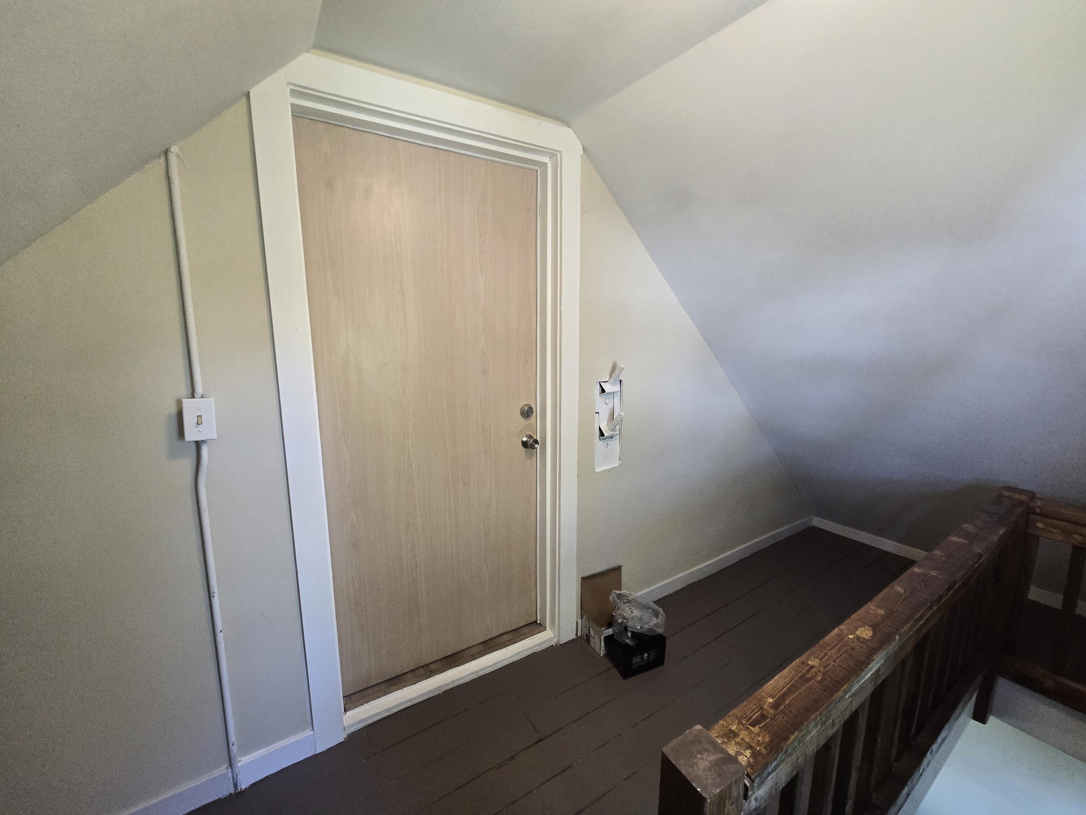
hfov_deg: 106.2
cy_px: 408
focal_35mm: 13
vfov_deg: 89.9
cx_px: 543
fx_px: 408
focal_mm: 2.2
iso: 320
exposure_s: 1/60
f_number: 2.2
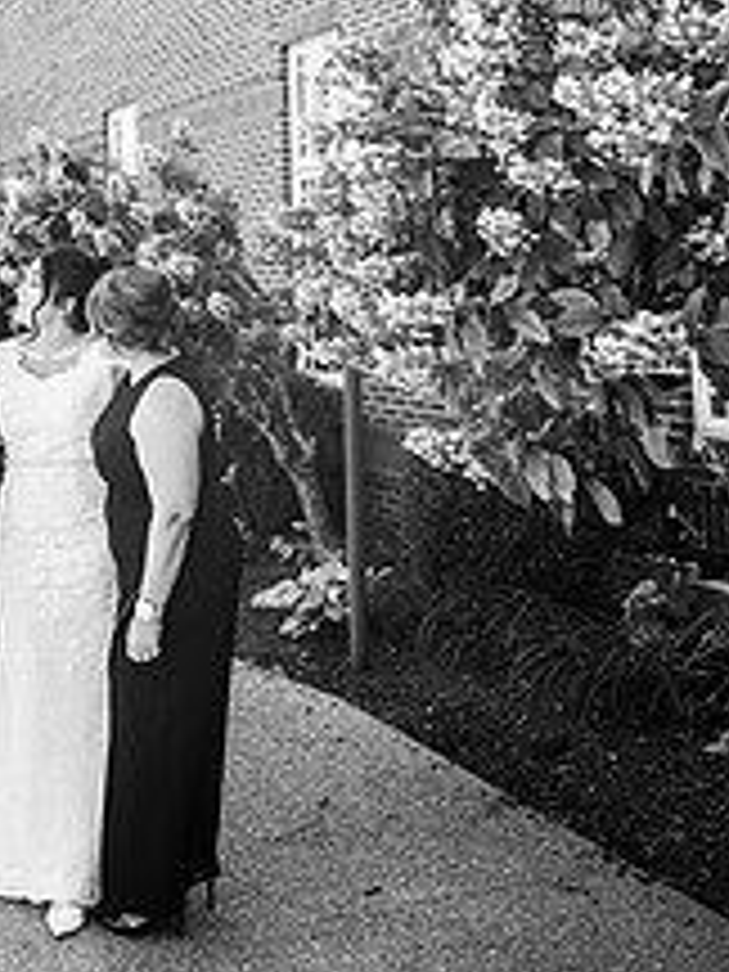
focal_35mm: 48
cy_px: 72
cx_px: 94
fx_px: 1348
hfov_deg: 29.2
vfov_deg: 36.8
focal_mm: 24
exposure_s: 1/400
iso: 160
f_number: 2.8
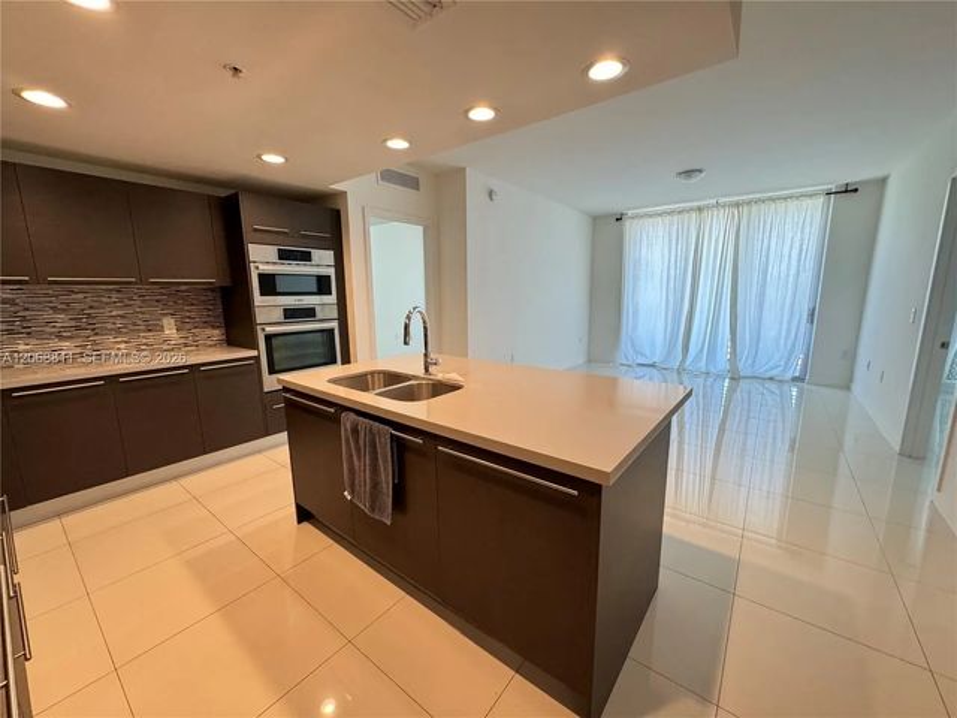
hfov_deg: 102.1
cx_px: 478
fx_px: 387
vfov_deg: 85.7
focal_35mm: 14
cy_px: 359
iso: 250
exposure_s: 1/120
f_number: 2.2
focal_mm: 2.22
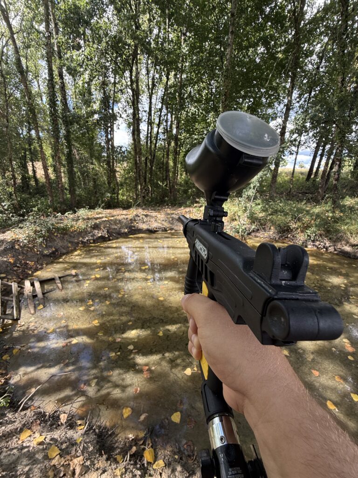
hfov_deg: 85.7
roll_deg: -0.8
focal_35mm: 14
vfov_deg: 102.1
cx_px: 179
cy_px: 239
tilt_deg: -17.7
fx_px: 193
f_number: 2.2
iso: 40
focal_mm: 2.22
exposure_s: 1/99
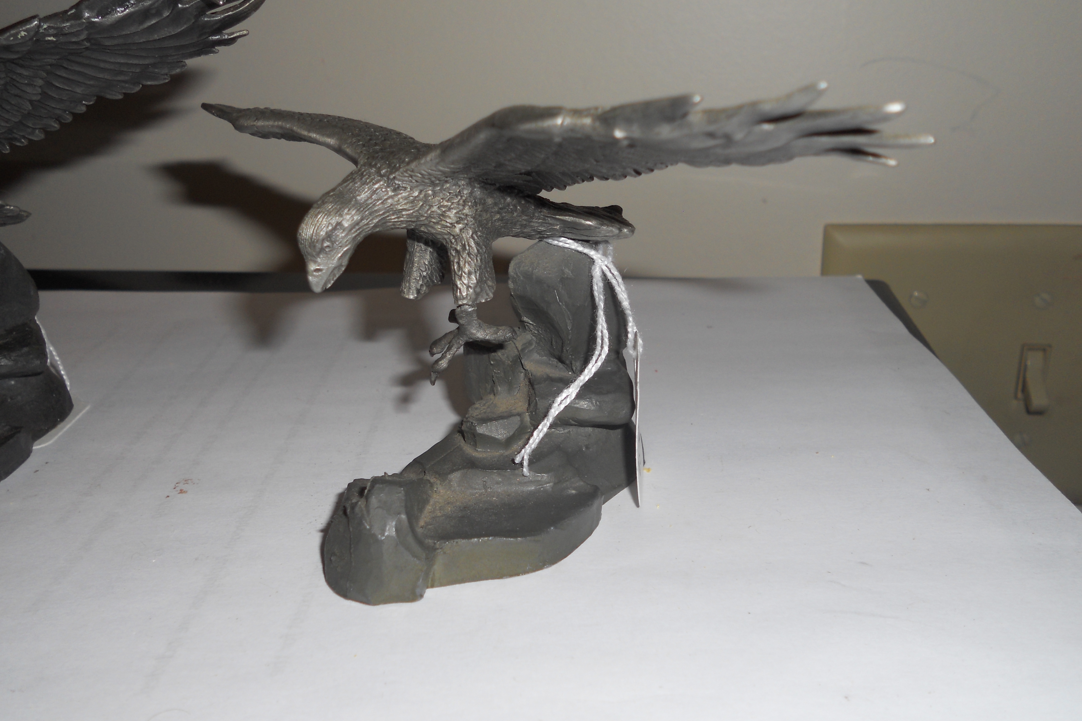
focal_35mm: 34
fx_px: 1022
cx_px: 535
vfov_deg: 38.9
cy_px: 371
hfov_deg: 55.8
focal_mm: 5.8
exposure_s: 1/25
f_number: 8.8
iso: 80
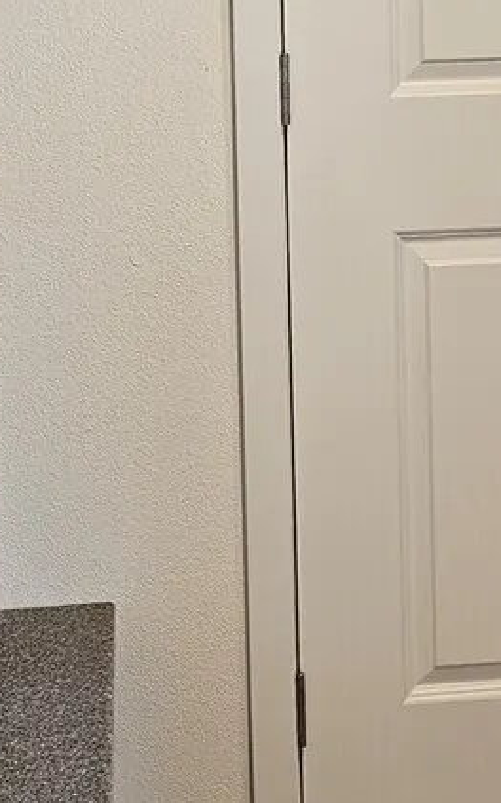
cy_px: -78
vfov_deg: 23.4
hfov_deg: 15.7
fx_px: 1815
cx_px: 359
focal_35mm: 83
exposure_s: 1/120
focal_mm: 6.3
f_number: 1.7
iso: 320
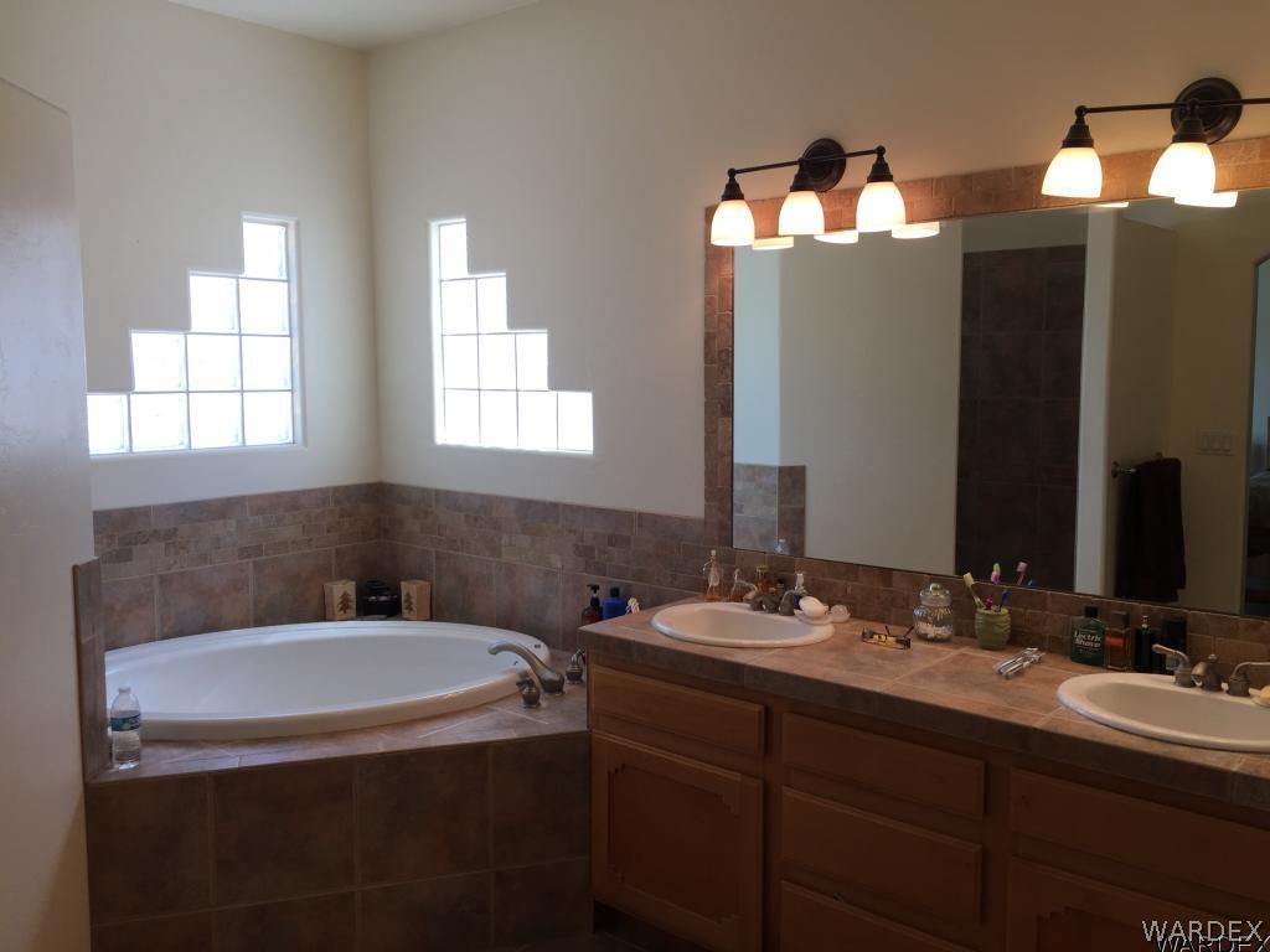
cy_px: 476
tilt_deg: -5.8
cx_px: 635
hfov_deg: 61.7
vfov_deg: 48.2
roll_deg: -0.7
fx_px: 1064
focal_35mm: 29
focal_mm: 4.15
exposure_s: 1/133
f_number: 2.2
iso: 32
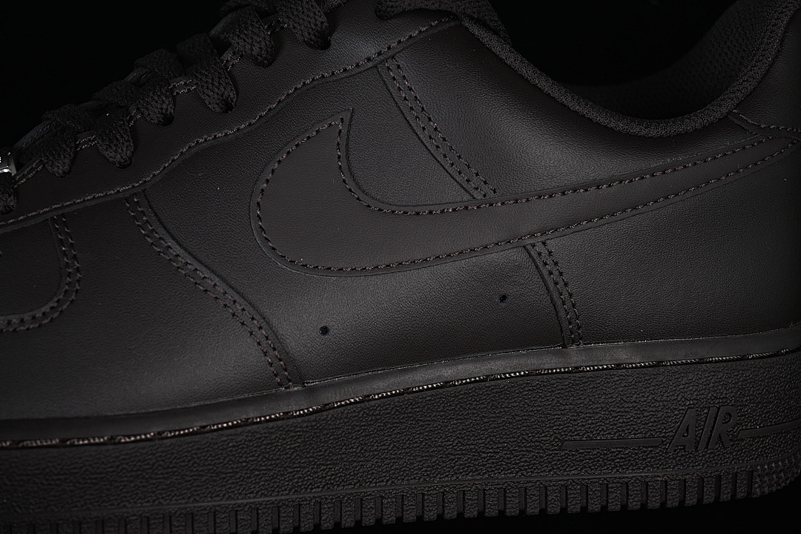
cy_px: 267
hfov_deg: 27.0
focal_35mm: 75
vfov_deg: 18.2
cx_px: 400
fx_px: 1669
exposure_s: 1/60
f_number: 6.3
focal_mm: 50
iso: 160
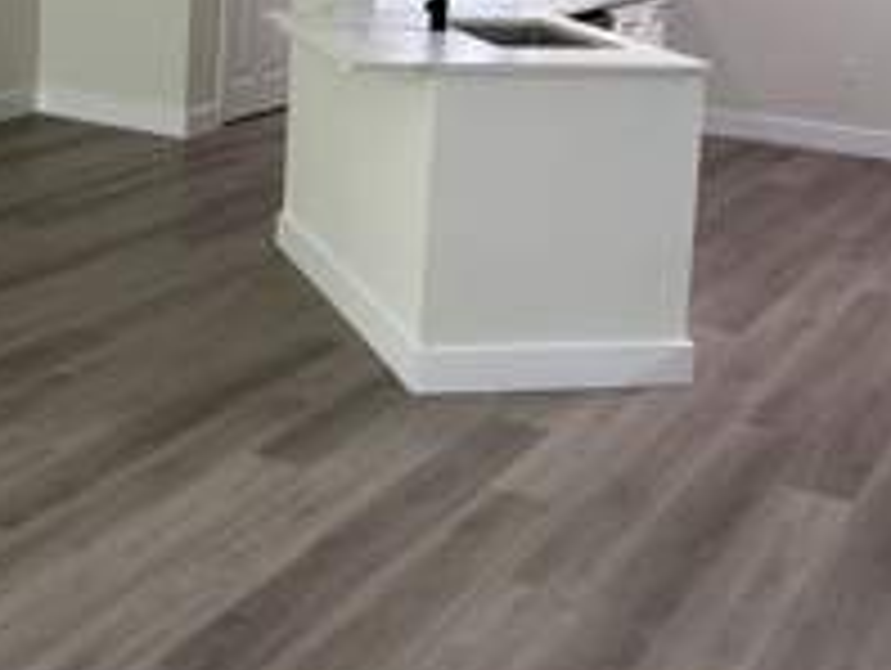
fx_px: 1624
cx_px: 189
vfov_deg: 22.6
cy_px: 36
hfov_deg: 30.0
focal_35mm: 63
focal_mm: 5.7
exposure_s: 1/120
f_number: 1.5
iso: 100
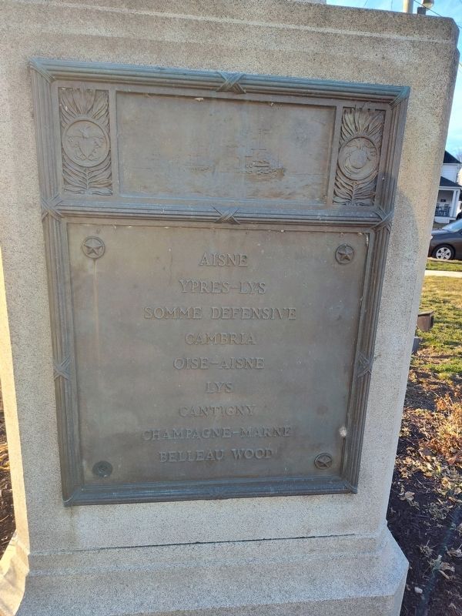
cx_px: 231
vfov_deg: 73.9
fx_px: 409
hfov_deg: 58.9
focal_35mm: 23
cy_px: 308
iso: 100
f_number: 1.8
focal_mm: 5.56
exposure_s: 1/202
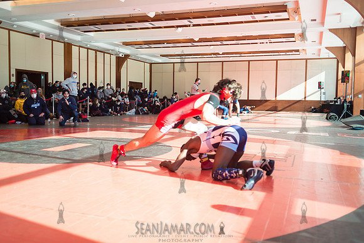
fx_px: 354
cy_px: 122
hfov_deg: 54.4
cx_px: 182
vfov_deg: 37.9
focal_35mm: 35
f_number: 2.8
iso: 400
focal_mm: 35
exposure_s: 1/400
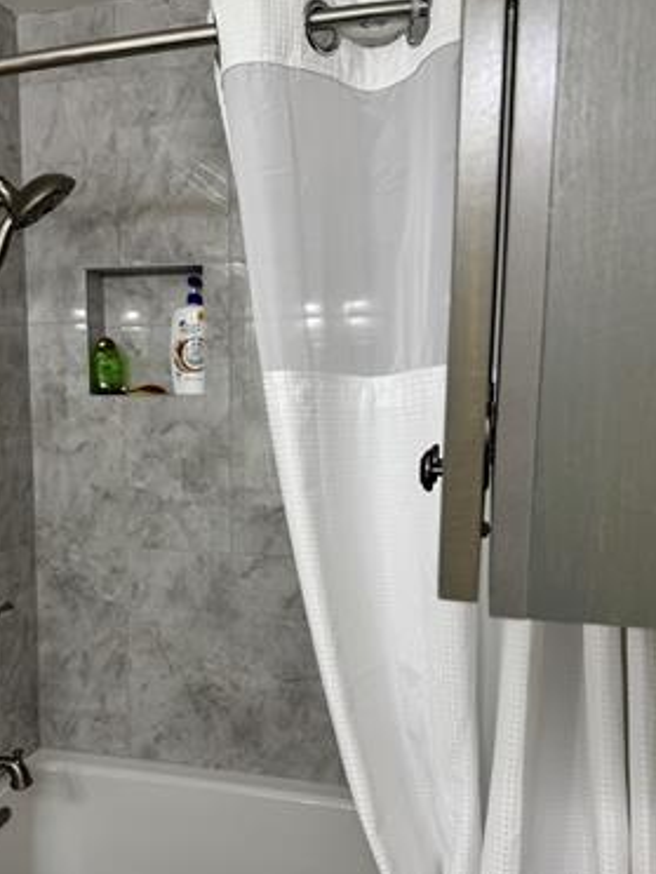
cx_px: 254
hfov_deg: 45.1
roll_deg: +0.1
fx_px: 783
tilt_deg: -8.3
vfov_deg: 58.0
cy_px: 515
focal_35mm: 31
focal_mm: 6.76
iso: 125
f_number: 1.78
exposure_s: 1/60
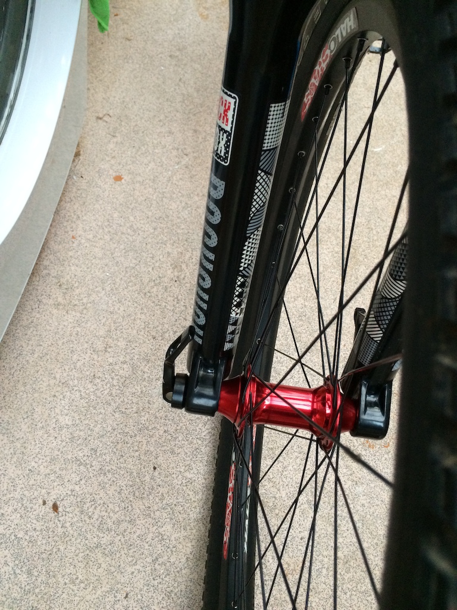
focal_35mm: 29
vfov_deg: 61.7
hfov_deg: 48.2
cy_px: 305
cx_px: 228
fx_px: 510
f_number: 2.2
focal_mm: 4.15
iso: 250
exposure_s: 1/30
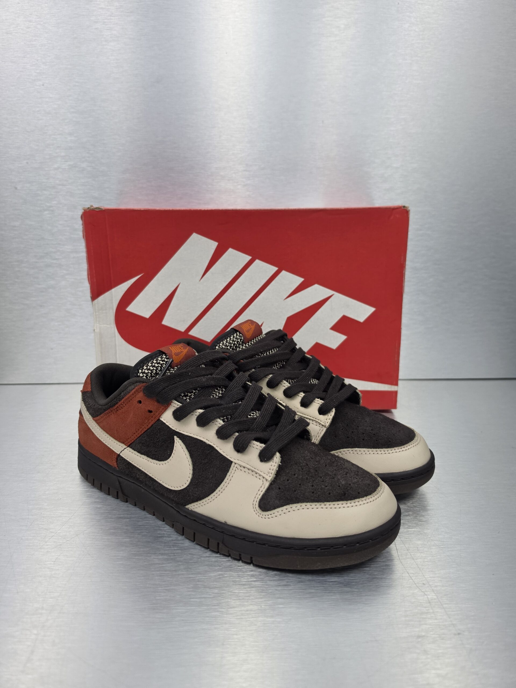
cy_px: 344
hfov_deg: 58.9
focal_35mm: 23
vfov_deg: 73.9
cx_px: 258
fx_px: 457
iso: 100
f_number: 1.4
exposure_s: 1/100
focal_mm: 6.5
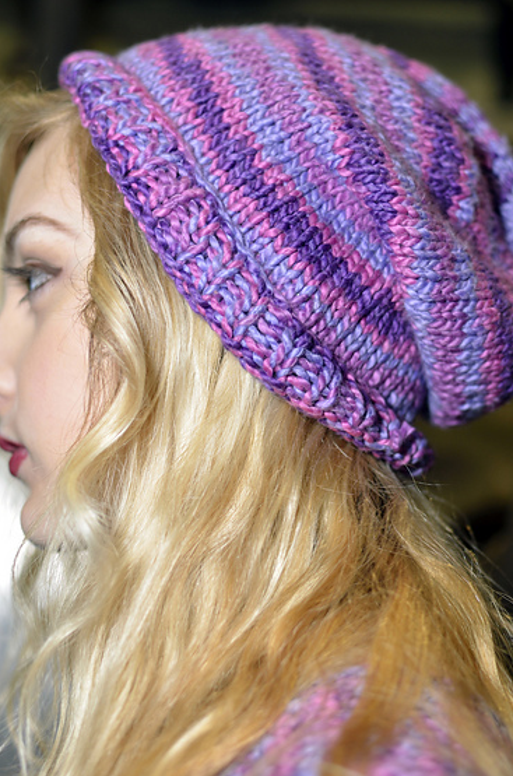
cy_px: 390
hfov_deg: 22.3
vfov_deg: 33.2
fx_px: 1302
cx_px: 239
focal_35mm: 61
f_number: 2.2
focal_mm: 35
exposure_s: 1/60
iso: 200
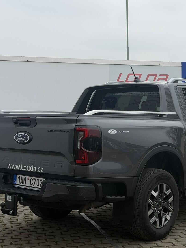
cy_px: 122
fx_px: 465
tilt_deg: -0.5
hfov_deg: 22.4
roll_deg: +1.3
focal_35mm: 65
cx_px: 133
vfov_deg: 29.8
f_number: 1.78
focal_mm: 6.76
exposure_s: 1/4878
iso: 64
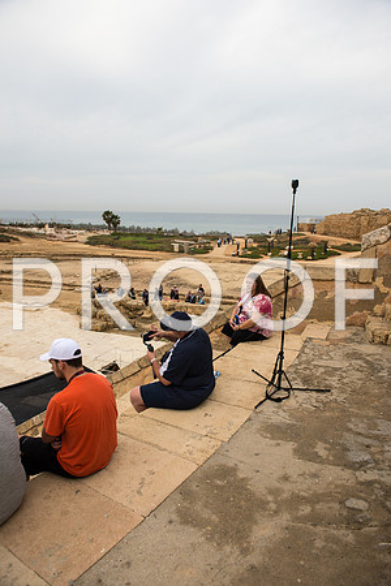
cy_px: 293
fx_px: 391
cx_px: 196
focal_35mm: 24
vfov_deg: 73.7
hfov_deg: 53.1
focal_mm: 24
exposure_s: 1/500
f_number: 3.5
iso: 100
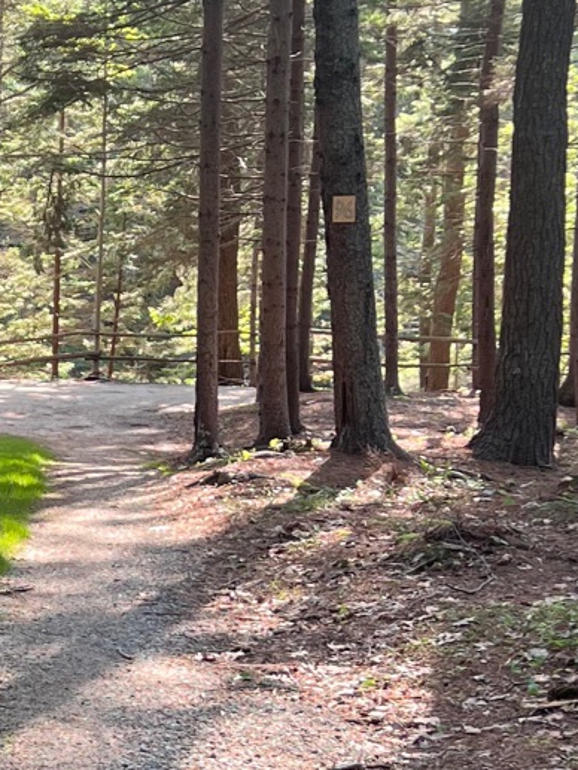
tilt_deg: -10.2
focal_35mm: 103
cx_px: -144
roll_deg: -0.6
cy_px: 553
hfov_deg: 13.9
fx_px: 2292
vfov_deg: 19.0
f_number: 1.5
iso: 50
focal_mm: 5.7
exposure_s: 1/163
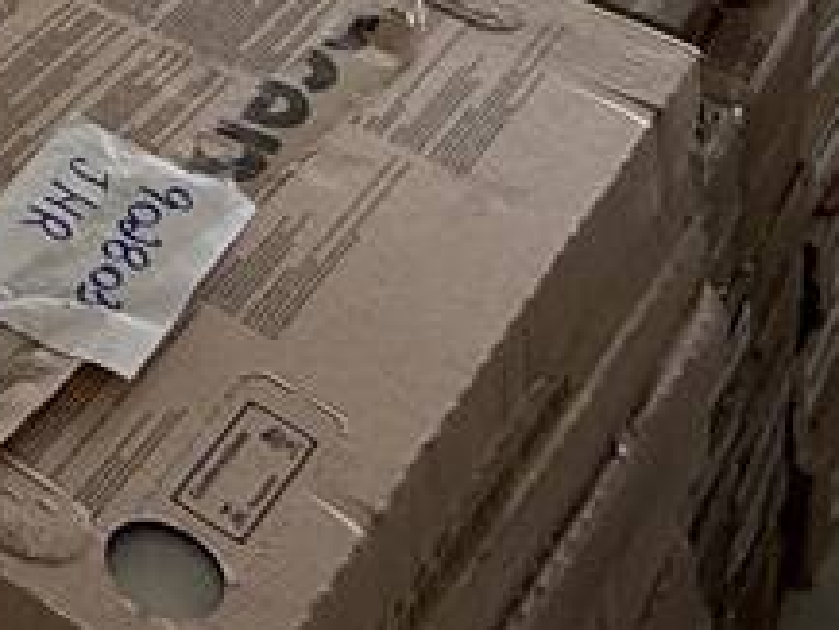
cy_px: -1098
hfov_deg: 17.6
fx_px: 2255
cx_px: -611
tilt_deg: -6.0
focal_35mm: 93
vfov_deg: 11.5
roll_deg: +2.6
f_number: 2.2
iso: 80
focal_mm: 2.22
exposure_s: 1/99
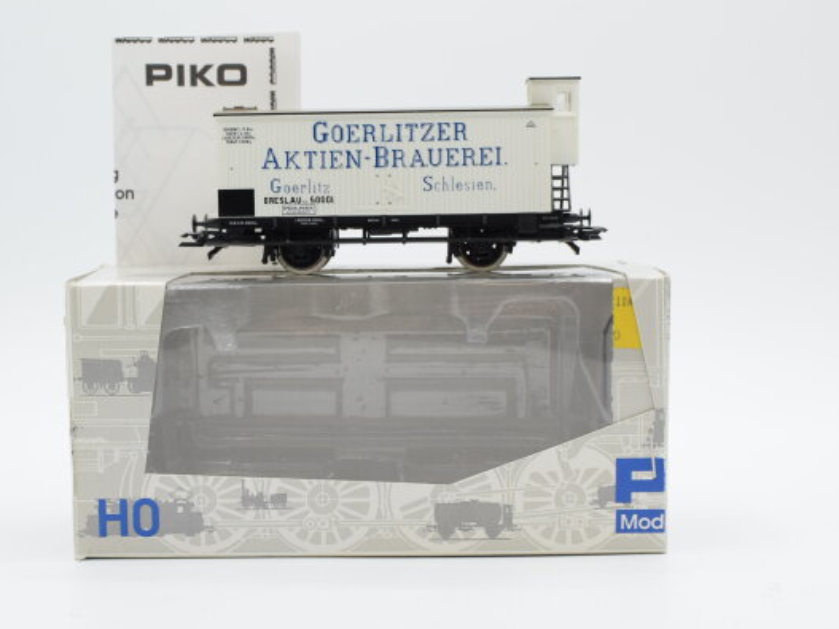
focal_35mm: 58
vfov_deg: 25.4
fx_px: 1394
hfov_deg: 33.5
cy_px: 316
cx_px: 373
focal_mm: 35
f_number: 8
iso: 500
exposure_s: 1/250
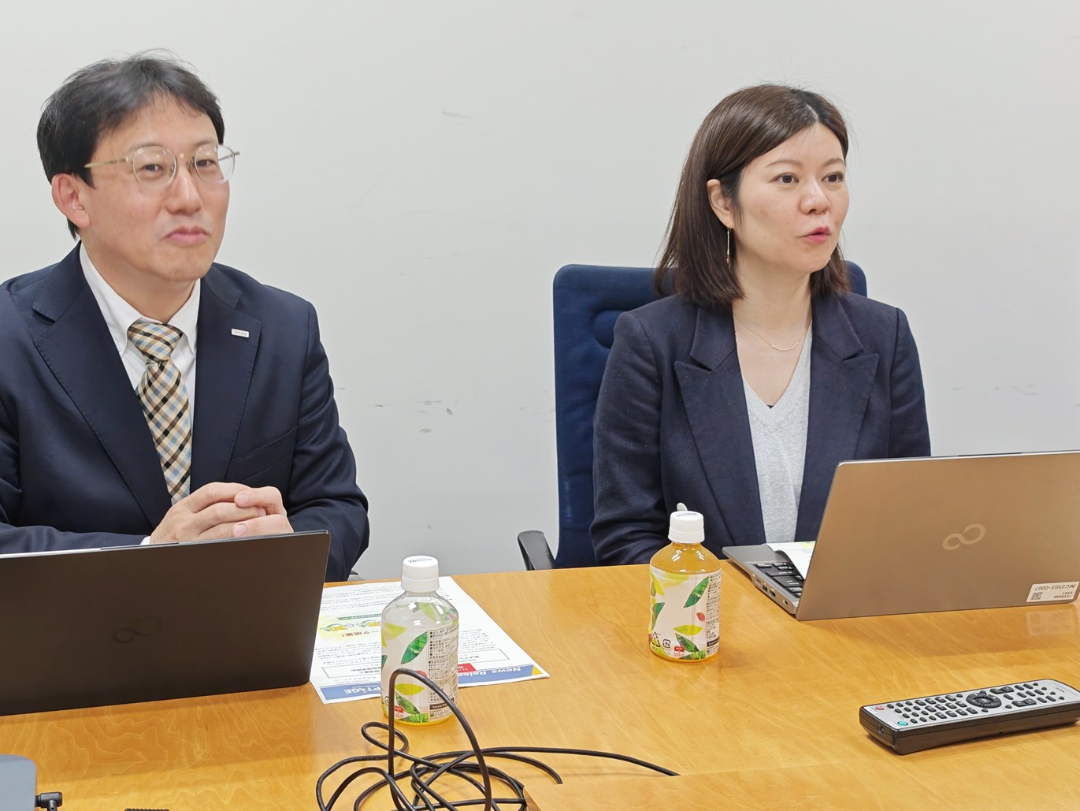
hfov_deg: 38.7
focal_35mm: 49
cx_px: 428
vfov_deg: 29.6
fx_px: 1529
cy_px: 341
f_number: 2.8
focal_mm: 8.72
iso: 200
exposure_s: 1/50
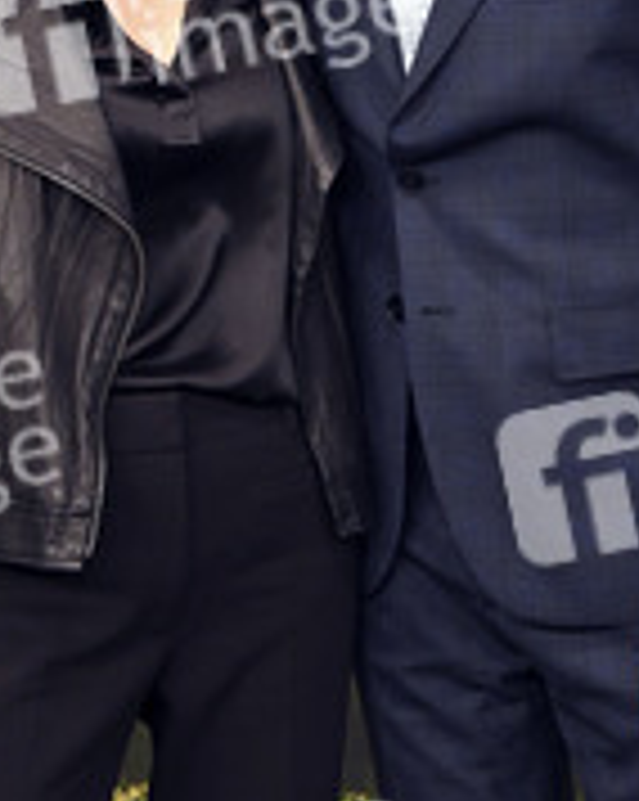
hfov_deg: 10.3
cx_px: 320
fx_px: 3552
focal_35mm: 150
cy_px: 234
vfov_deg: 12.8
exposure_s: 1/200
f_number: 6
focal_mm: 71
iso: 1600
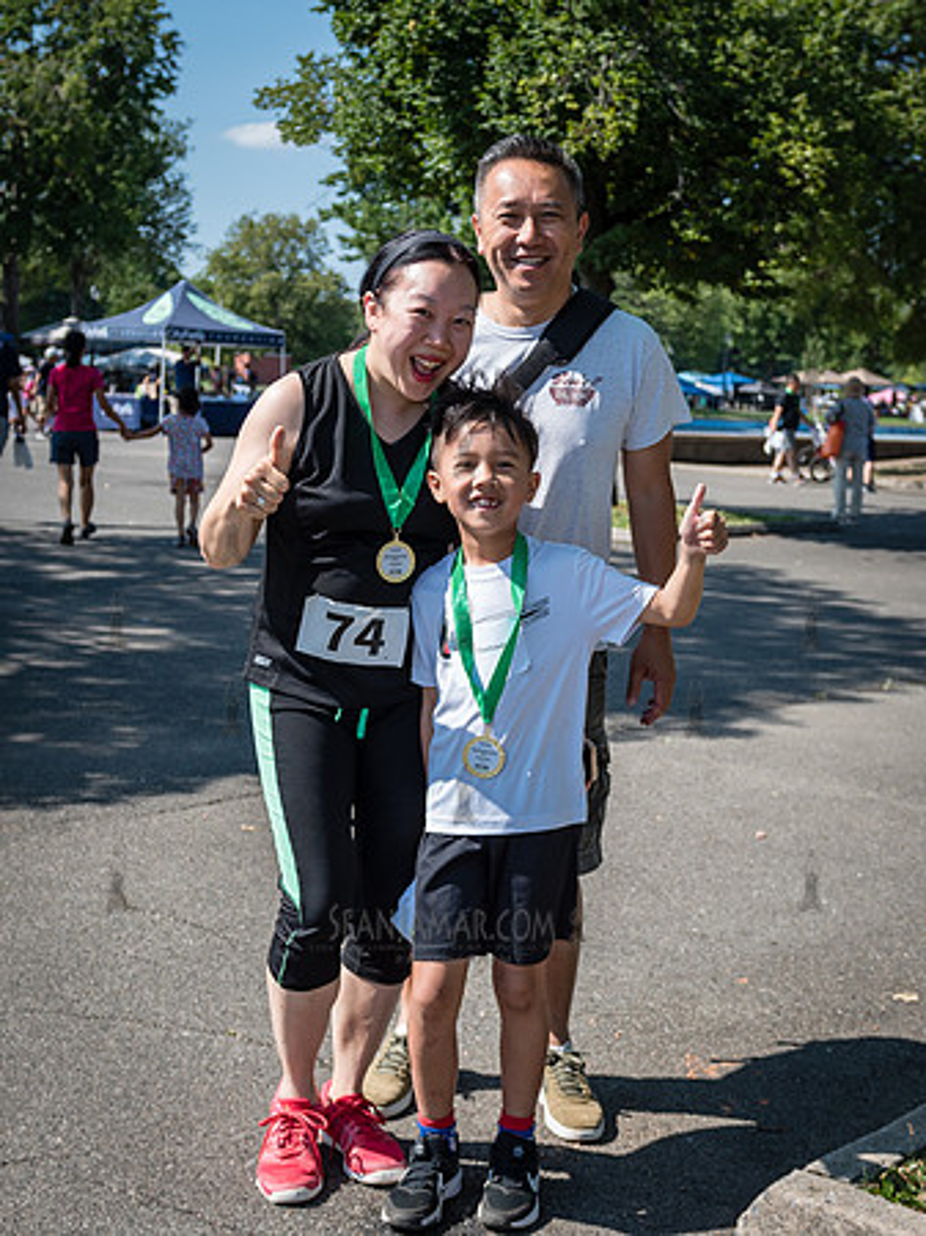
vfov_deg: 36.0
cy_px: 502
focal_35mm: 53
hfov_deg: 27.4
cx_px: 426
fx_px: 1896
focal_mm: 31
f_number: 3.2
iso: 200
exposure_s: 1/1600
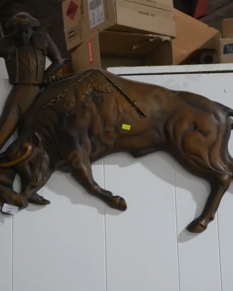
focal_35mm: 105
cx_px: 95
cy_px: 145
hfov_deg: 14.7
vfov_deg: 18.3
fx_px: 906
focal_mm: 40
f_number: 5.6
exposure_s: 1/80
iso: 3200
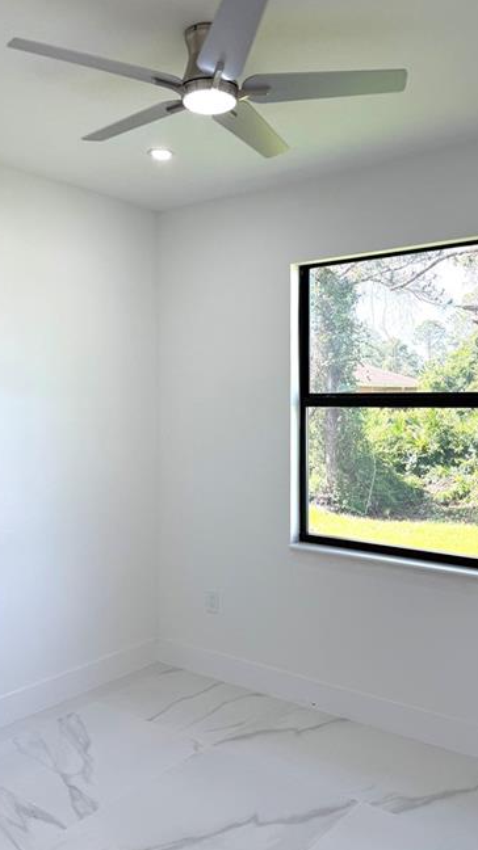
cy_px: 397
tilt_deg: +0.9
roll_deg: +0.8
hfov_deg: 37.7
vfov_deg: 62.6
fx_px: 699
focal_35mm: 31
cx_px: 256
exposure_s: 1/524
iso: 100
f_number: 1.78
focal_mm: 6.76
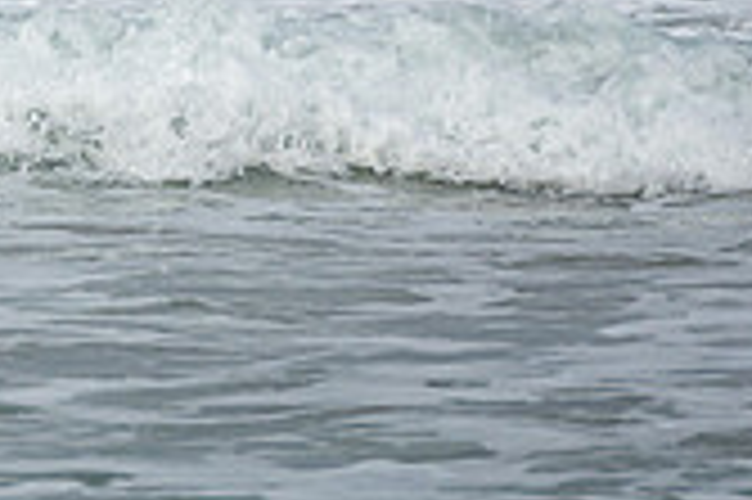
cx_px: -477
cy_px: -309
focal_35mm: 1042
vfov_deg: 1.3
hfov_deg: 2.0
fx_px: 21744
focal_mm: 200
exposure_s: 1/800
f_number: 5.6
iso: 200
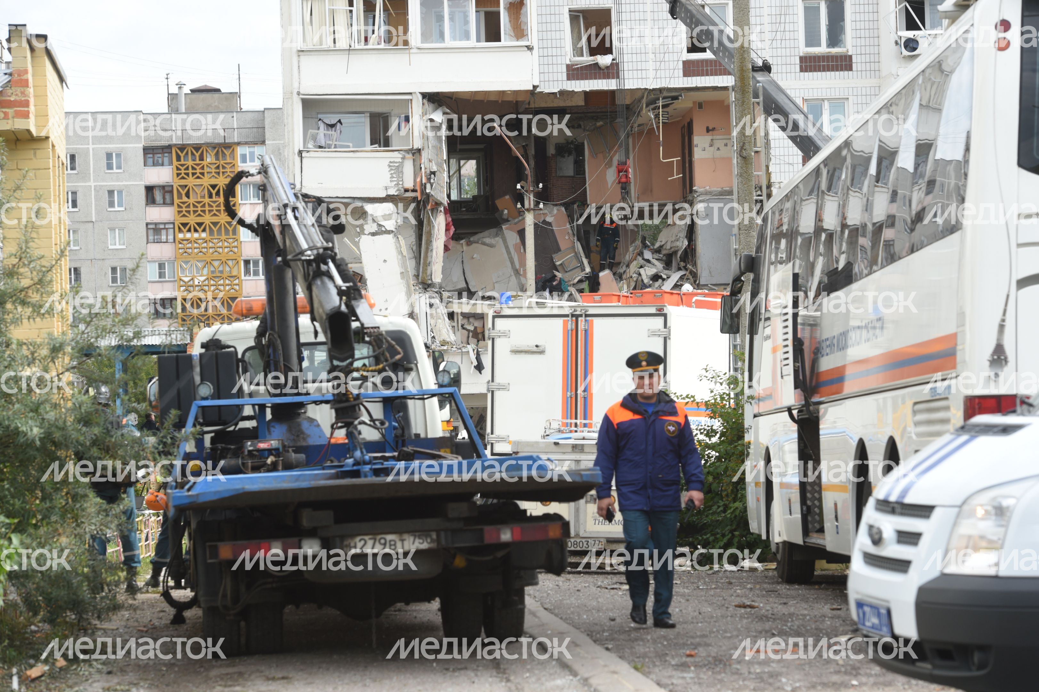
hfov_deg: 19.5
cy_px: 346
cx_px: 520
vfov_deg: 13.0
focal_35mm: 105
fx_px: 3029
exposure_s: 1/1000
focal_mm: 105
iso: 640
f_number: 5.6
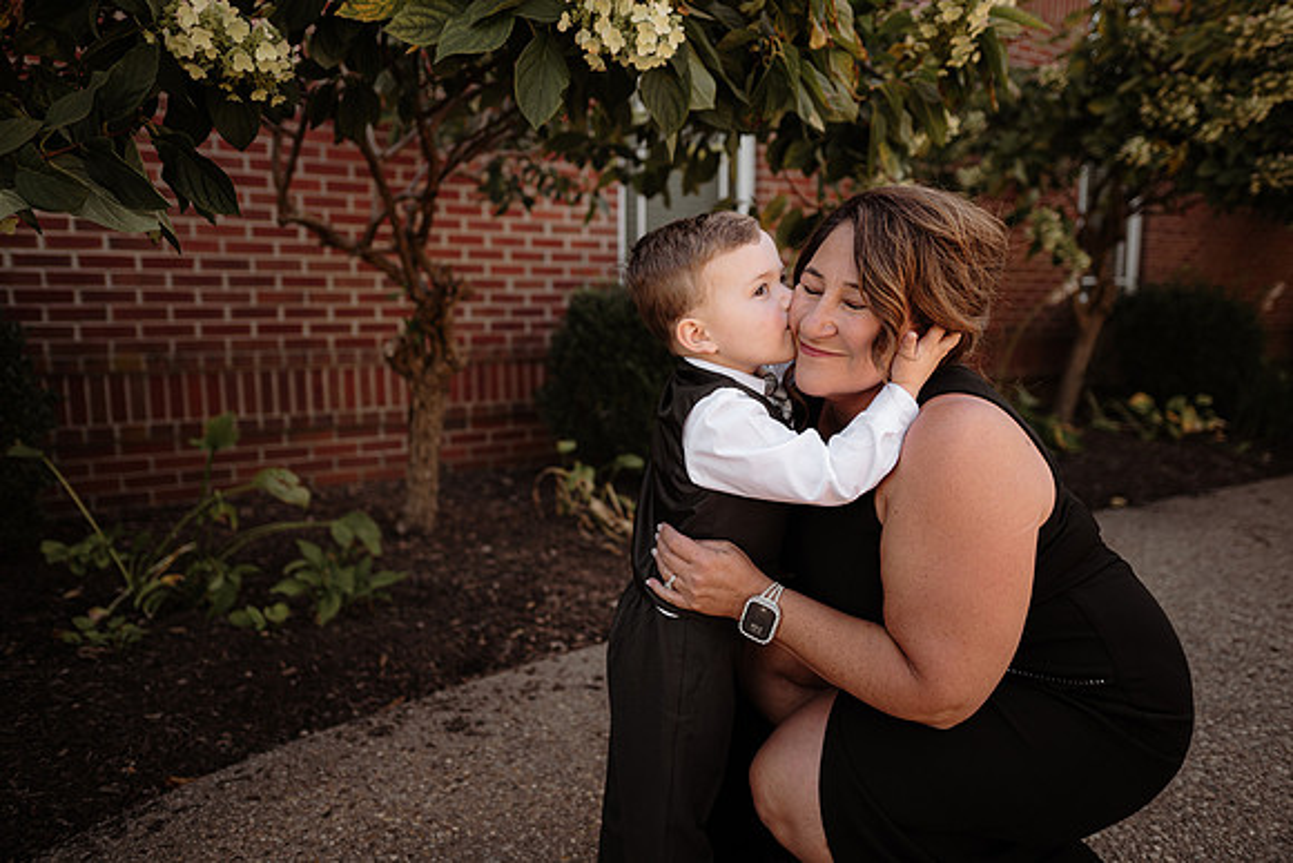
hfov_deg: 73.7
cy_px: 432
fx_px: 862
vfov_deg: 53.2
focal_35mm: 24
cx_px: 646
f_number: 2.2
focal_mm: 24
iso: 125
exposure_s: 1/500
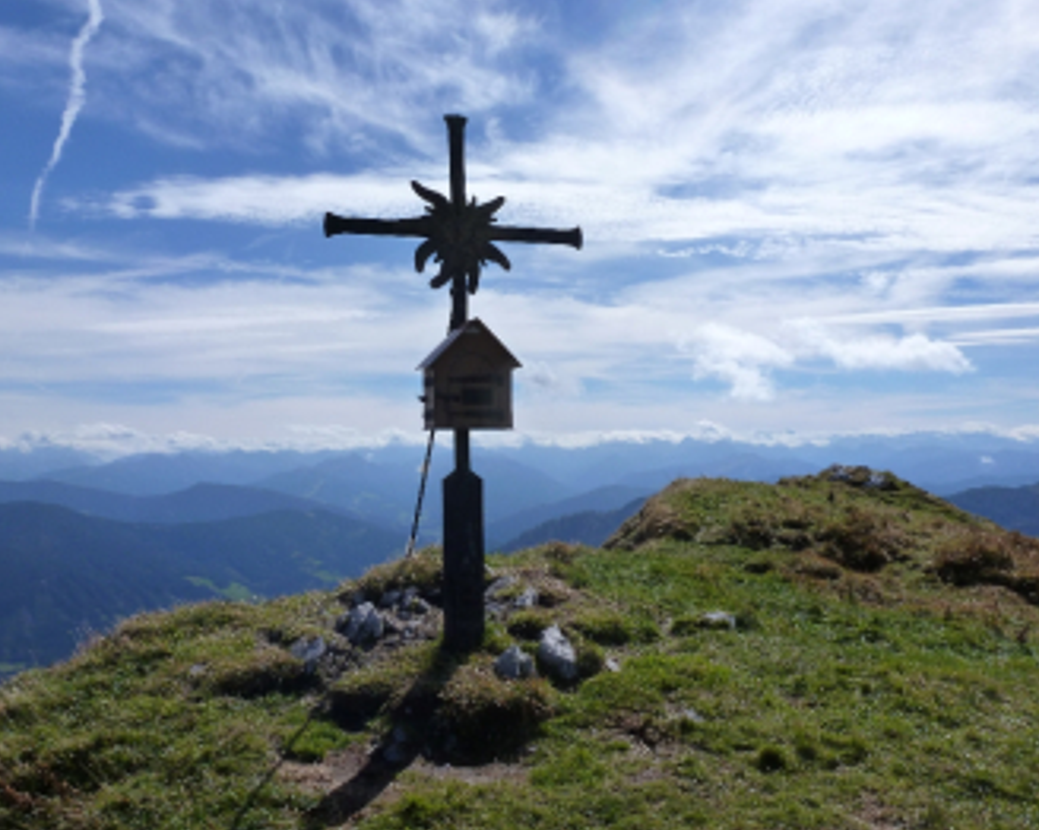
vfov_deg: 48.5
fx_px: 922
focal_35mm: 30
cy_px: 421
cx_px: 475
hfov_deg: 58.7
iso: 160
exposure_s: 1/1000
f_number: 5.6
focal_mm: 5
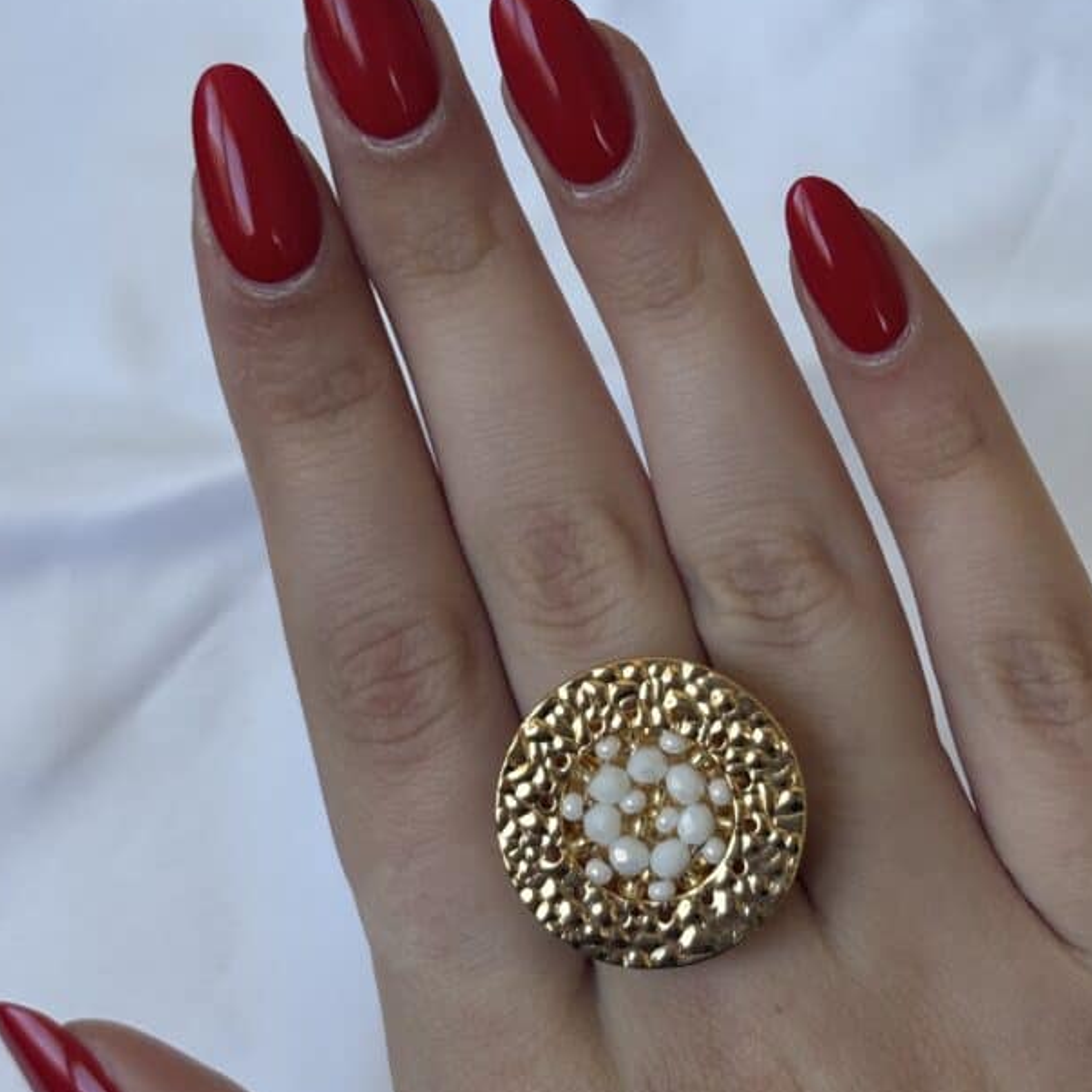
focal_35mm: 78
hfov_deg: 22.2
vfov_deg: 22.2
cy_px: 438
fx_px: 2784
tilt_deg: -45.6
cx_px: 590
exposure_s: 1/121
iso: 40
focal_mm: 5.96
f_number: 1.6
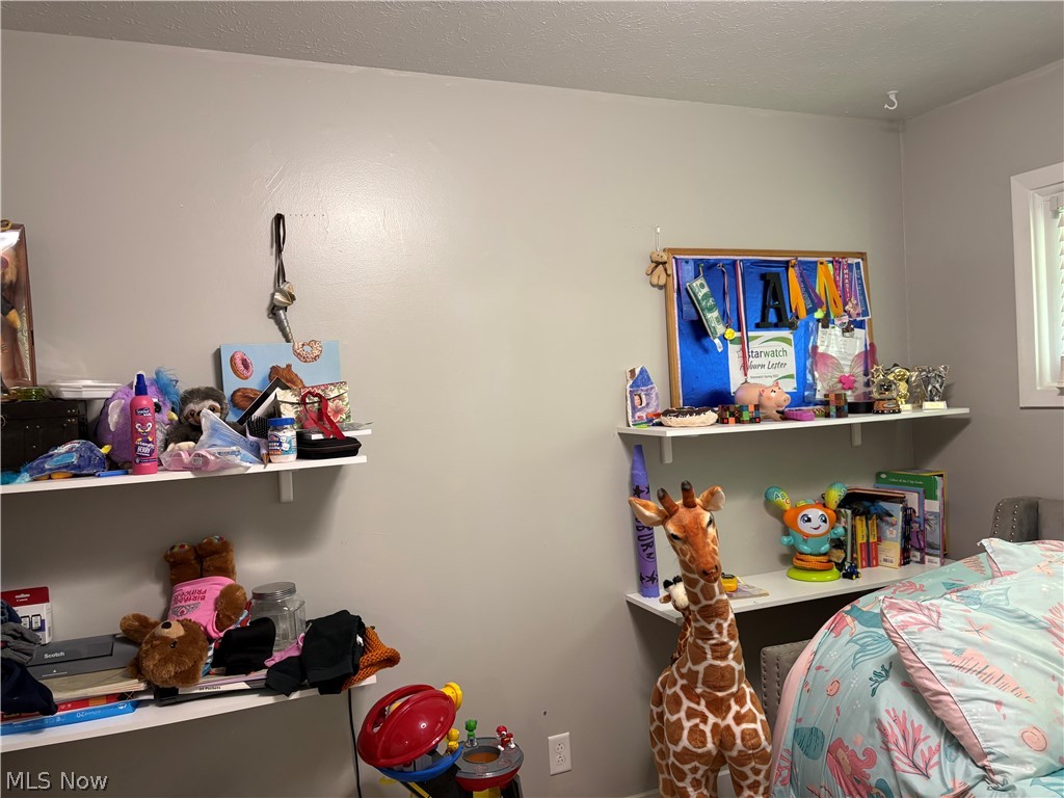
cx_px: 532
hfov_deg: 67.3
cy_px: 399
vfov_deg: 53.1
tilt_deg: -0.9
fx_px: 799
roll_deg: +2.5
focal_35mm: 26
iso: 125
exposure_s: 1/60
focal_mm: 5.96
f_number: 1.6
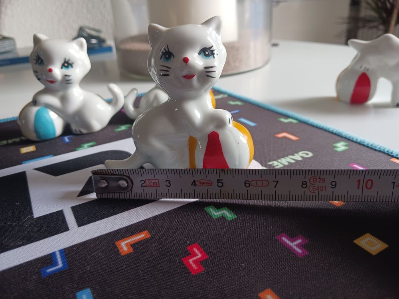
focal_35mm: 27
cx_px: 200
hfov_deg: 65.3
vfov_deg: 51.4
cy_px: 150
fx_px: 311
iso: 160
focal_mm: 4
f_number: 1.8
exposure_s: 1/50
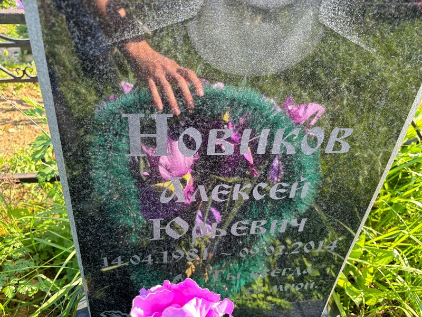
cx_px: 211
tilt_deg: -35.5
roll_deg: -2.7
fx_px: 317
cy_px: 158
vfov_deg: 53.1
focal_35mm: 26
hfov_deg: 67.3
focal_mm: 5.96
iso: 50
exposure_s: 1/213
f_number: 1.6
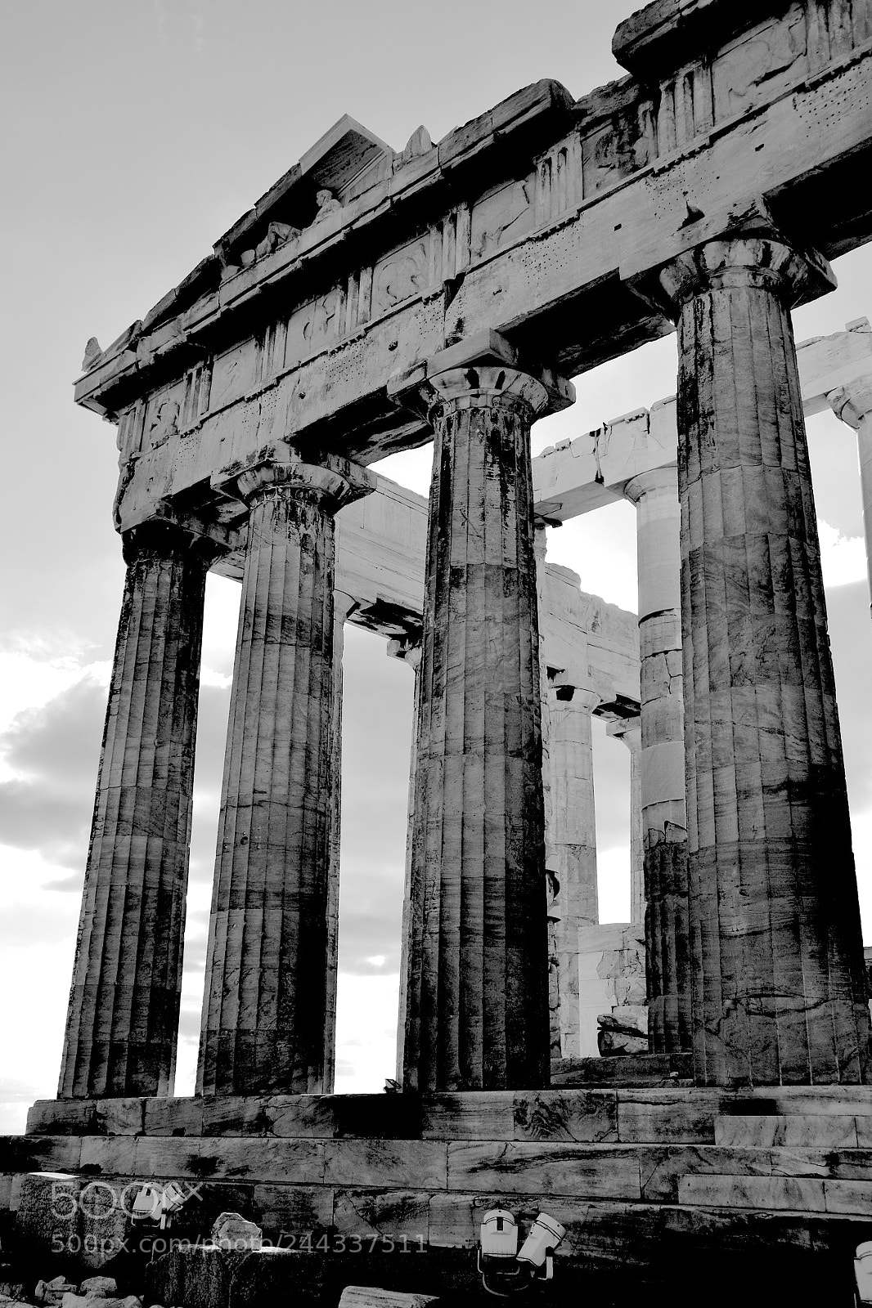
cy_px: 654
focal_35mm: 36
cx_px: 436
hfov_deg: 36.9
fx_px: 1308
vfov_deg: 53.1
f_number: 5.6
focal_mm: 24
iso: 200
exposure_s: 1/1000
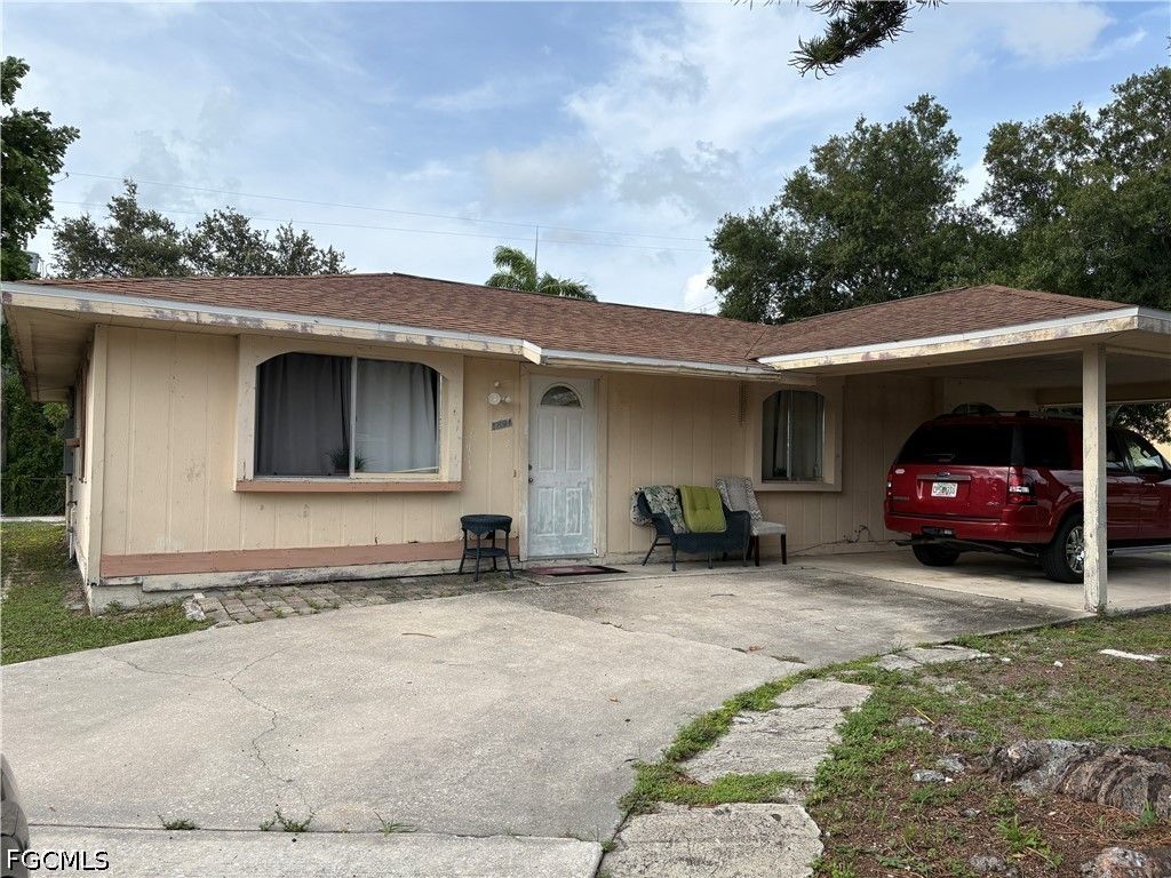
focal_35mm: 26
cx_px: 586
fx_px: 880
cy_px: 439
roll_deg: -1.2
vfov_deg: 53.1
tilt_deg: +4.0
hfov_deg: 67.3
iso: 50
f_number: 1.6
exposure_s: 1/2747
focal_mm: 5.96
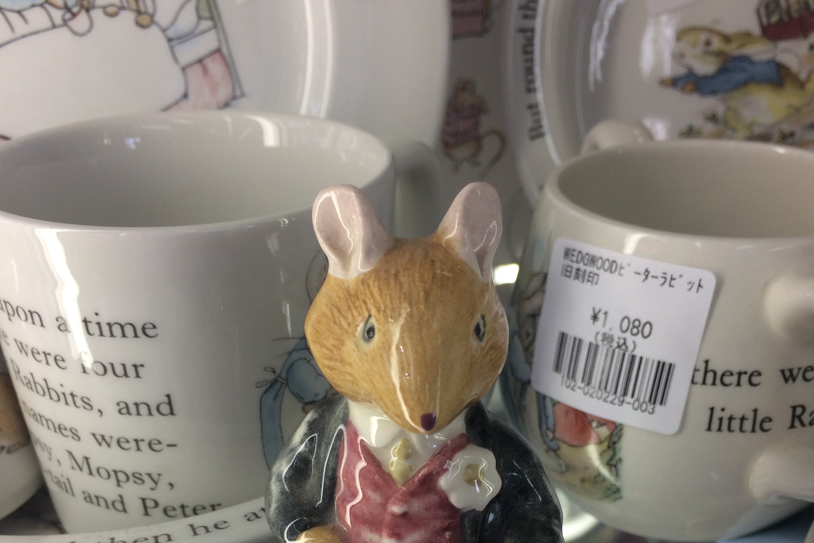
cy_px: 488
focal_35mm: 41
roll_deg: -0.3
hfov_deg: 47.4
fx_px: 927
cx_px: 410
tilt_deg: -34.4
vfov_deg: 31.1
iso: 50
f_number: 2.2
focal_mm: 4.15
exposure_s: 1/100
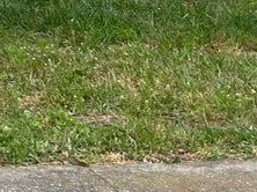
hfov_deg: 9.7
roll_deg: -0.5
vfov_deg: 8.2
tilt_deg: +2.6
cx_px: -493
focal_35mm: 160
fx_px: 1187
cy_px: -335
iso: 50
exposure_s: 1/1238
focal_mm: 5.7
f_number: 1.5
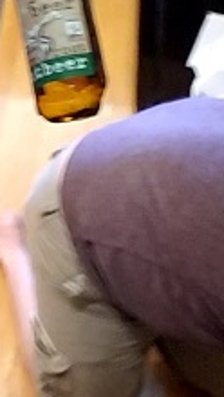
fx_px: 854
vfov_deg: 26.2
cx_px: -67
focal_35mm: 81
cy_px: 175
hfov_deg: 14.3
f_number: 1.7
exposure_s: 1/15
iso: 250
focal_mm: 2.1
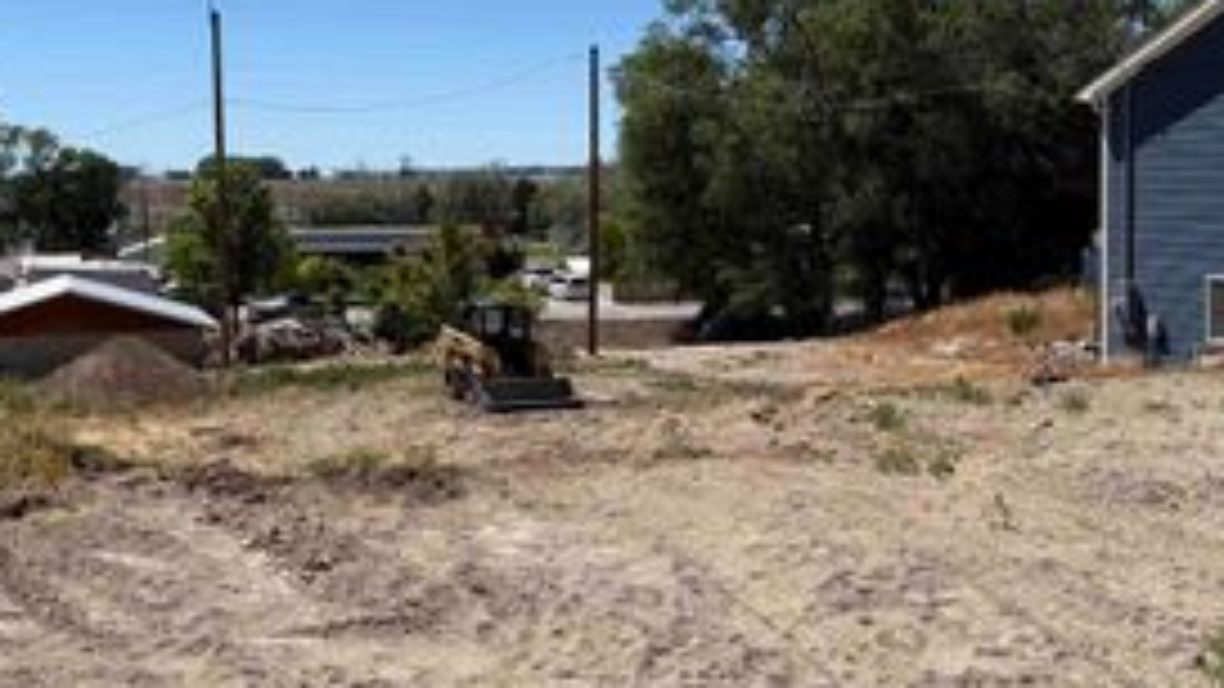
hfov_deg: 42.5
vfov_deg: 24.8
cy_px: 214
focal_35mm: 48
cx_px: 450
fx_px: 1558
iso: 80
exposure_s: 1/6173
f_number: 1.78
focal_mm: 6.76
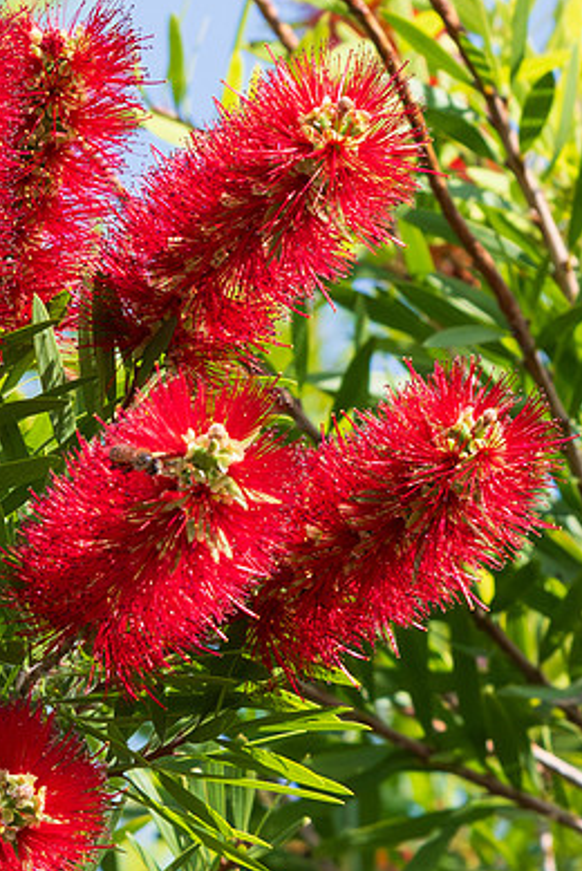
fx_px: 25464
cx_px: -77
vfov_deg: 2.0
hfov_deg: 1.3
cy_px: 738
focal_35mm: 1052
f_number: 10
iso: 2200
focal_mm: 200
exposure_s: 1/2000
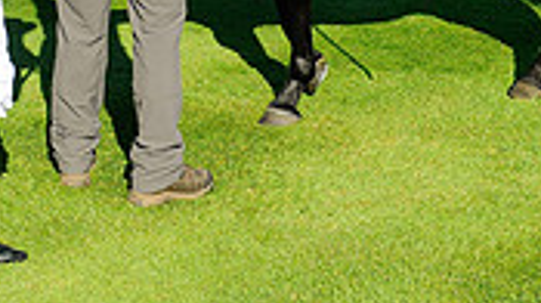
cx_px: 179
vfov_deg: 9.6
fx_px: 1691
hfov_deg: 18.1
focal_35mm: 118
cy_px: -281
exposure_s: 1/1000
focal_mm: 34
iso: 400
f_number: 6.3
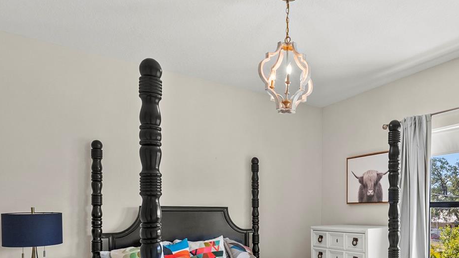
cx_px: 324
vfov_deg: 37.9
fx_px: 353
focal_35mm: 29
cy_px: 224
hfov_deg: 63.5
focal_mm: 16
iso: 640
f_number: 8
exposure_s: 1/5
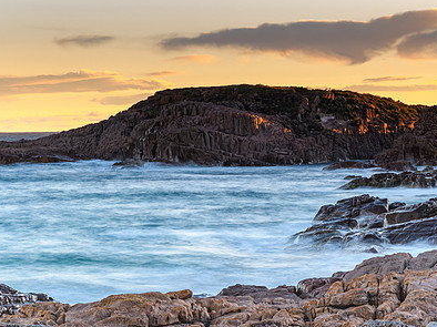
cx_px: 276
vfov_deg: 12.1
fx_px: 1539
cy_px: 156
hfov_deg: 16.1
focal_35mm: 122
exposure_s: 3
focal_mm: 56
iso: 50
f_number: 8
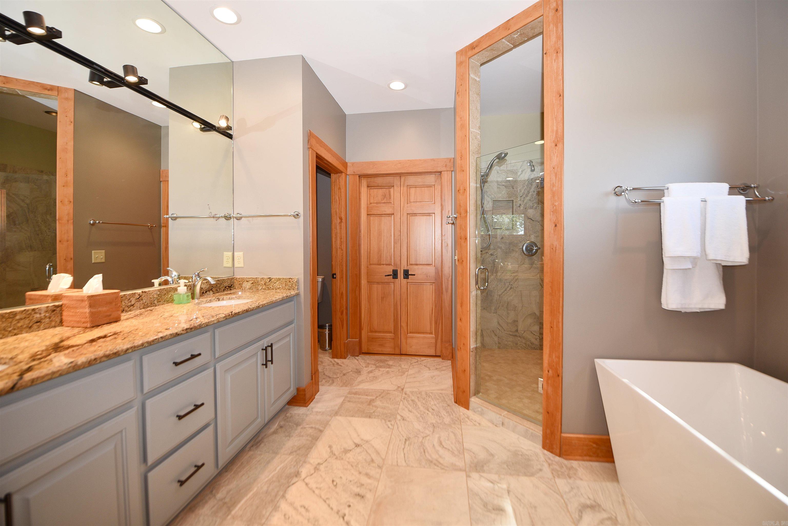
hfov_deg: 104.2
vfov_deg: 81.2
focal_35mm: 14
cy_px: 263
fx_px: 307
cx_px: 394
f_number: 5
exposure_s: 1/60
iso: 200
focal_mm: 14
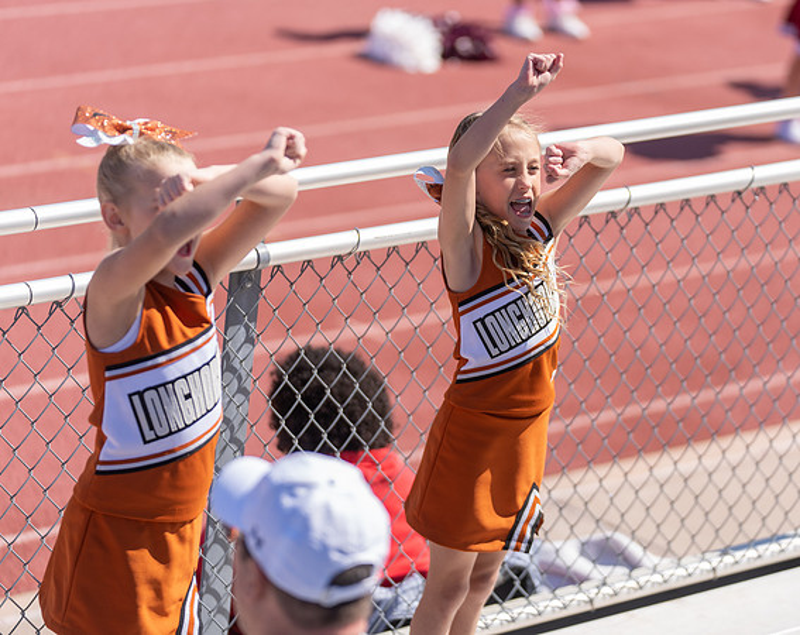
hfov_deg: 11.6
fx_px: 3938
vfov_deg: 9.2
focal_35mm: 167
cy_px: 297
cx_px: 506
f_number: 2.8
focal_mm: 140
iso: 100
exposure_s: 1/1250
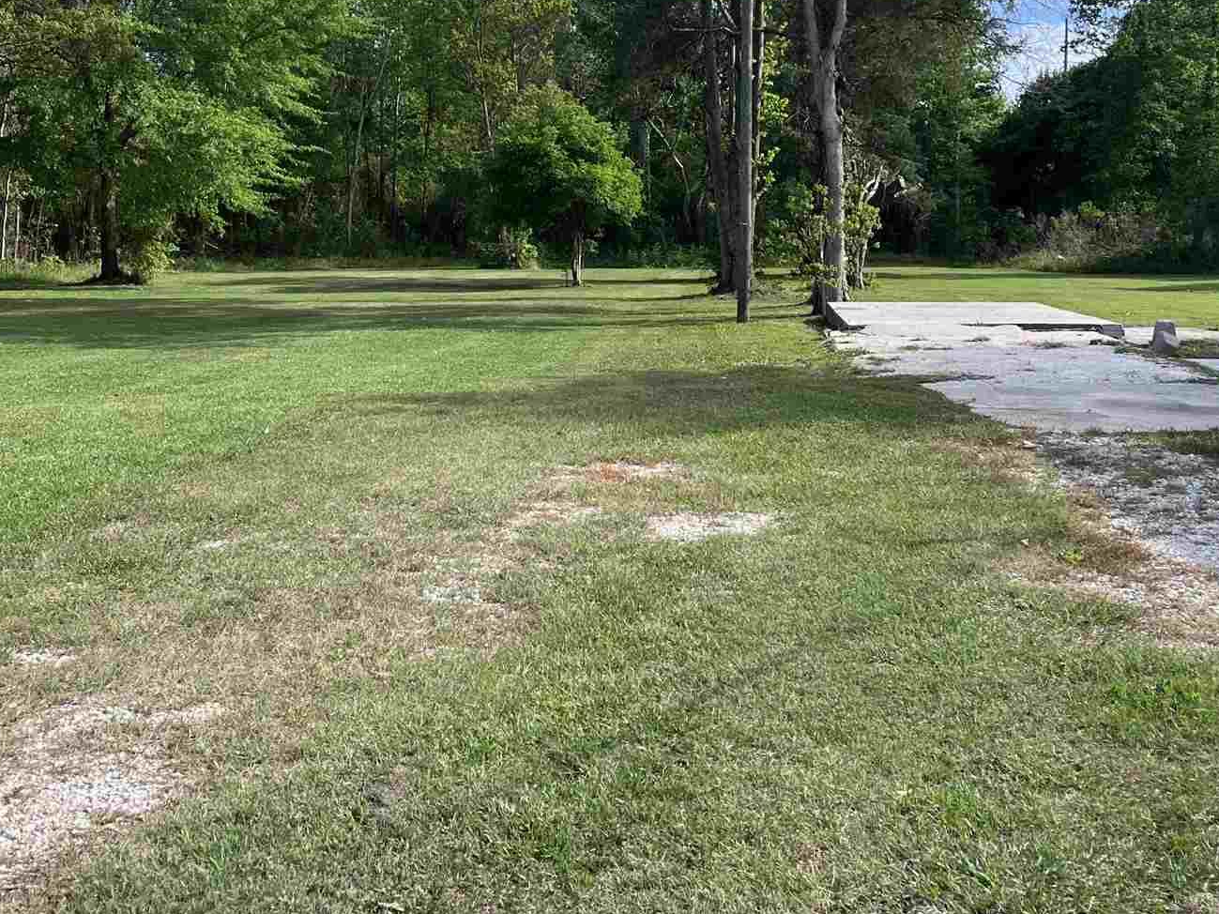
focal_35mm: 41
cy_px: 257
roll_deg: +1.3
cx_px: 646
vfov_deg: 34.6
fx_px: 1444
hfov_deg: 45.8
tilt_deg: -1.0
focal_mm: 5.1
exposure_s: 1/1372
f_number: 1.6
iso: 50
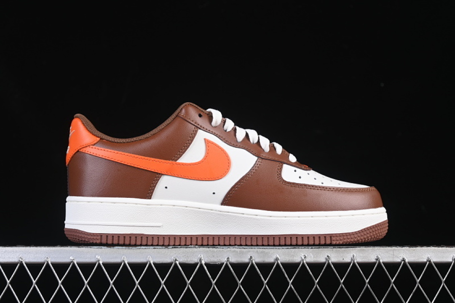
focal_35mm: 75
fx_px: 948
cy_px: 152
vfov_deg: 18.2
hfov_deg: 27.0
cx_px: 228
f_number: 7.1
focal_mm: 50
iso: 160
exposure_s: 1/80
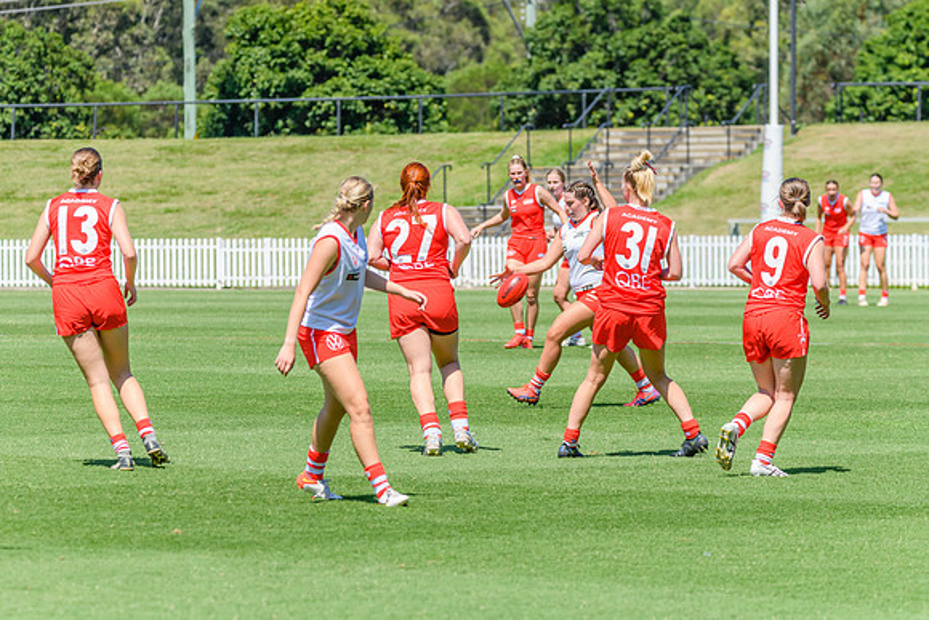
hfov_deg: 8.1
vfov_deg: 5.4
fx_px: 6595
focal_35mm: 256
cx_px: 437
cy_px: 260
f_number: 8
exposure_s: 1/2000
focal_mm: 220
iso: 800
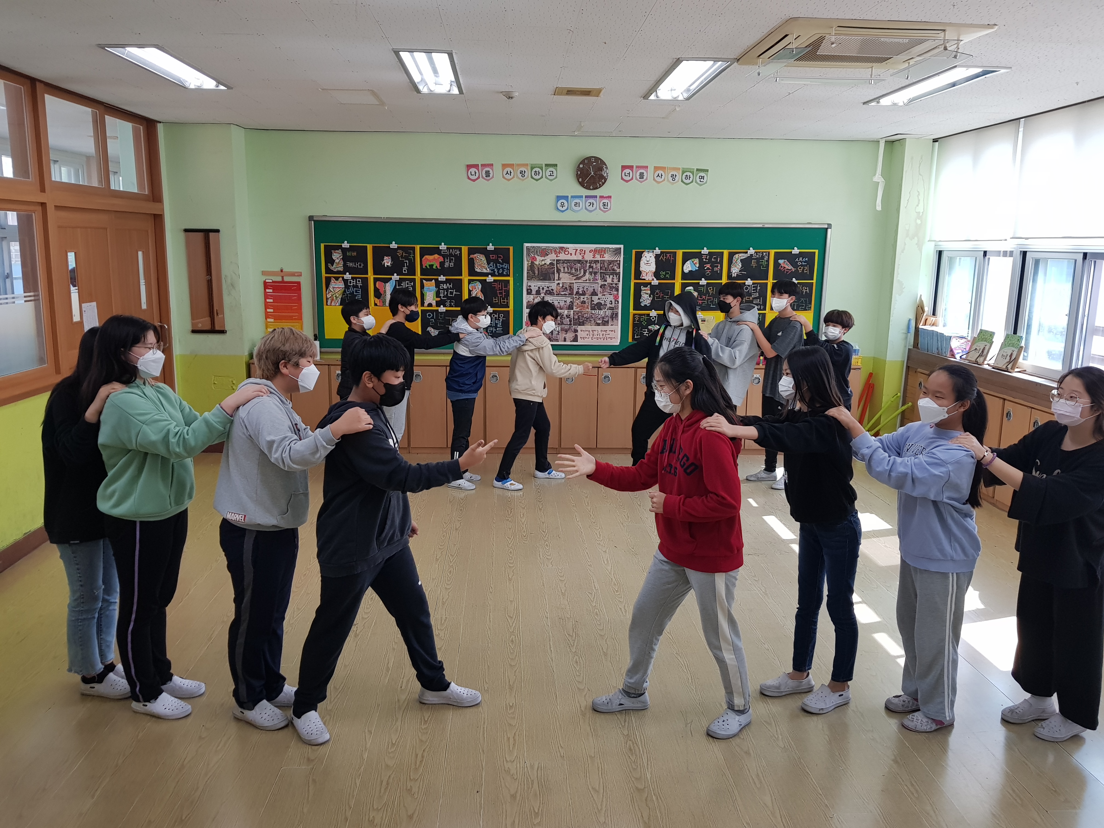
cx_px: 552
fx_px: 829
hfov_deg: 67.3
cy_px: 414
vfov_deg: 53.1
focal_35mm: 26
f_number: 1.7
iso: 80
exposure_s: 1/120
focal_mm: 4.3
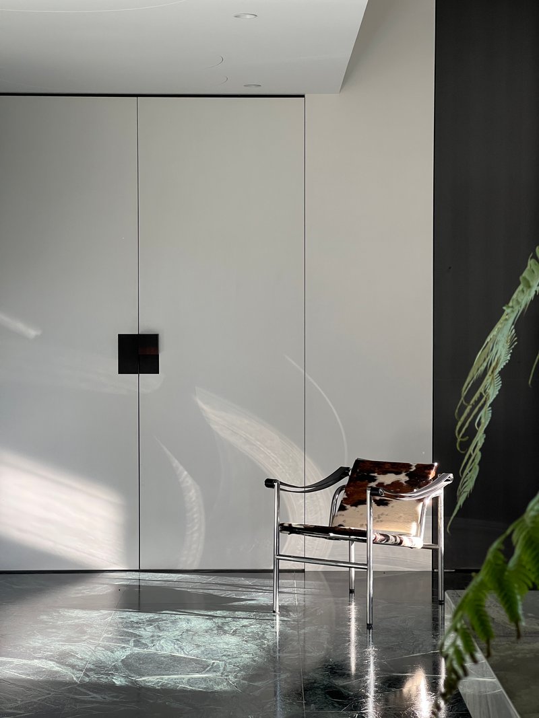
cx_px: 270
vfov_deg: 25.3
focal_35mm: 77
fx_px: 1599
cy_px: 359
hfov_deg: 19.1
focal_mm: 9
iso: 125
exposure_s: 1/99
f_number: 2.8
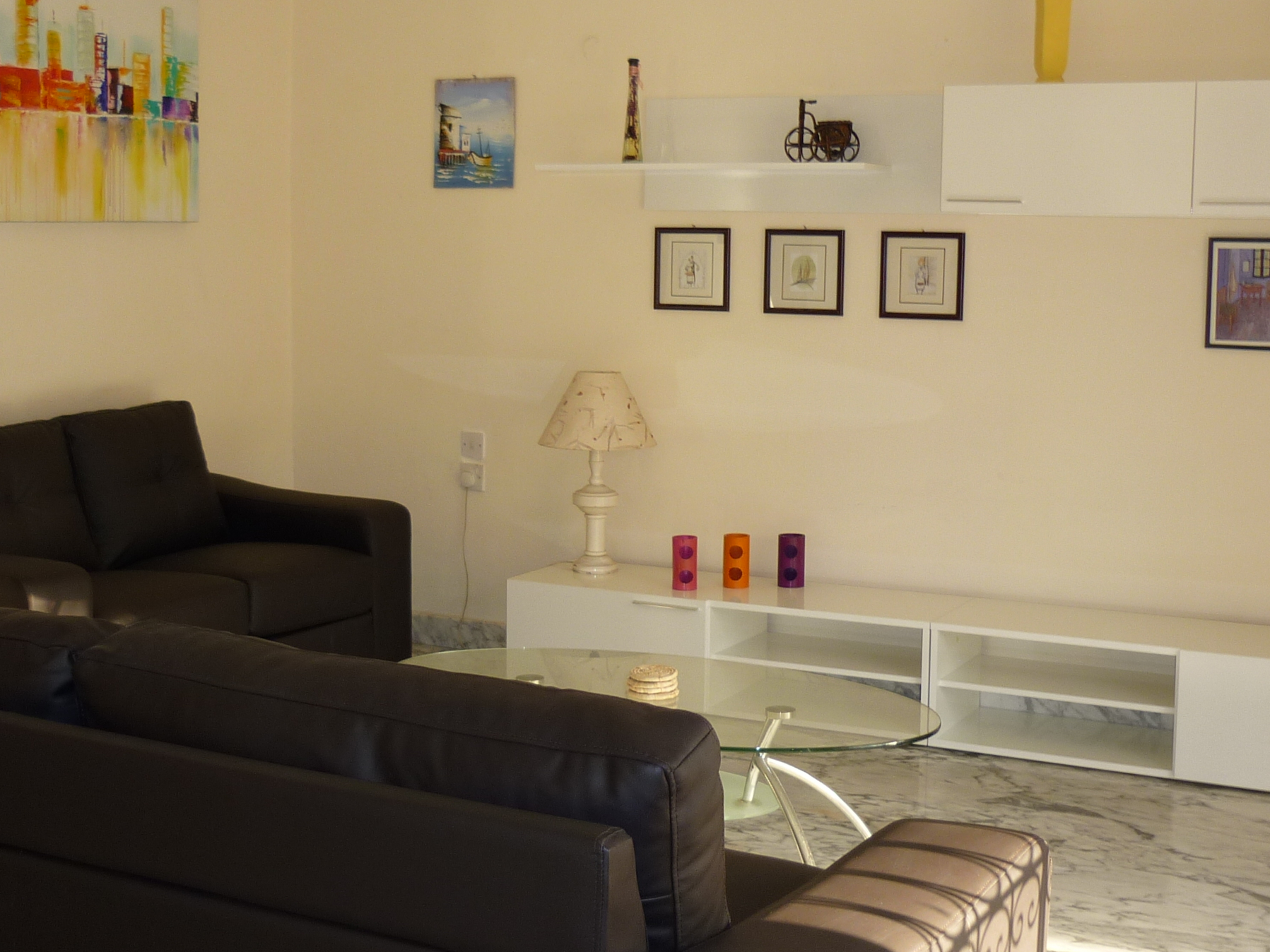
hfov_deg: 40.4
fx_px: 1724
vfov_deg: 30.8
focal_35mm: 47
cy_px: 413
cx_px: 646
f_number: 2.8
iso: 100
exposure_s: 1/30
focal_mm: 5.5
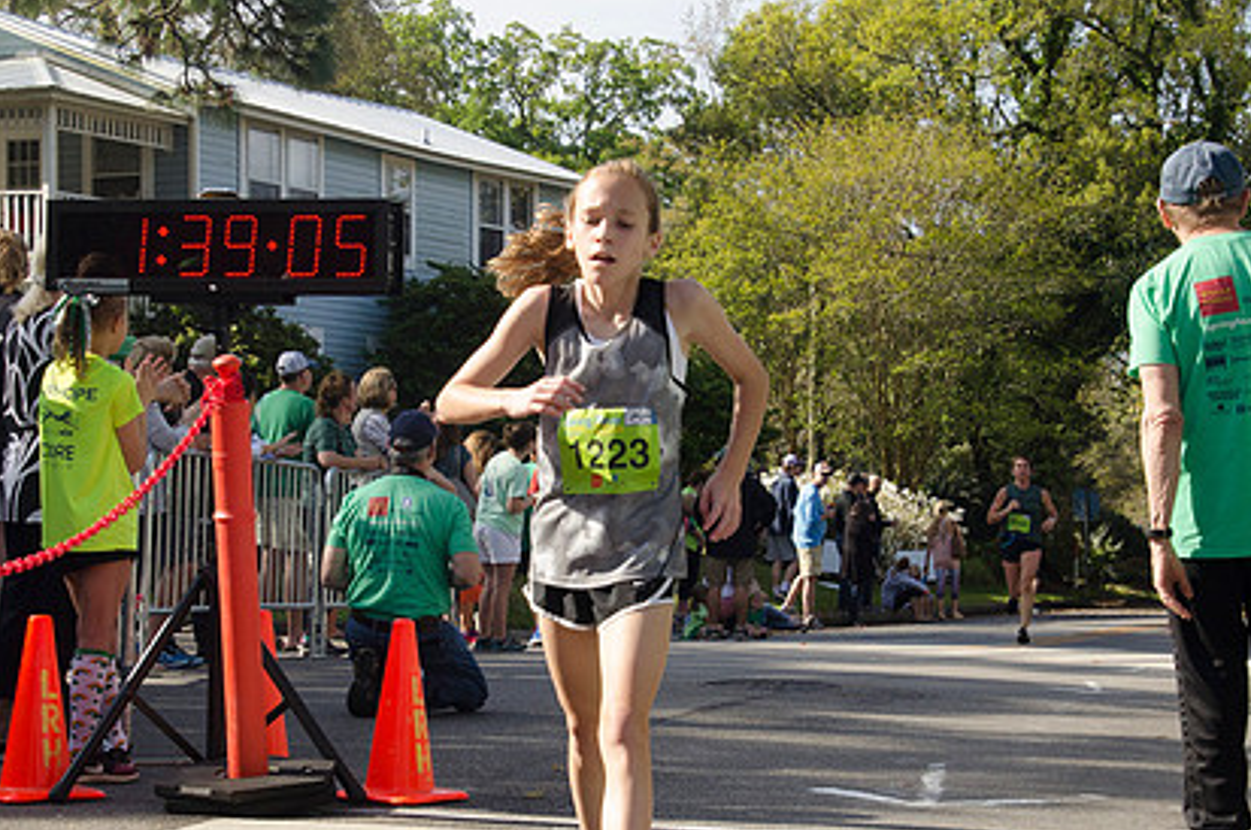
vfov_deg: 17.0
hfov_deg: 25.4
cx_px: 582
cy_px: 448
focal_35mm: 80
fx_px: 2776
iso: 640
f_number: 10
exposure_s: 1/500
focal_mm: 38
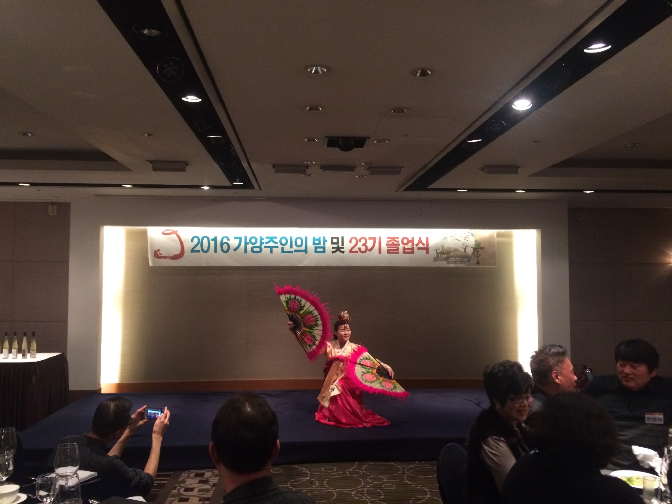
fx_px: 563
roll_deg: +1.1
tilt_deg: +1.3
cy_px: 252
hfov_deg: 61.7
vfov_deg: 48.2
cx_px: 336
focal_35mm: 29
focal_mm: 4.15
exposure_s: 1/30
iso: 250
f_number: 2.2
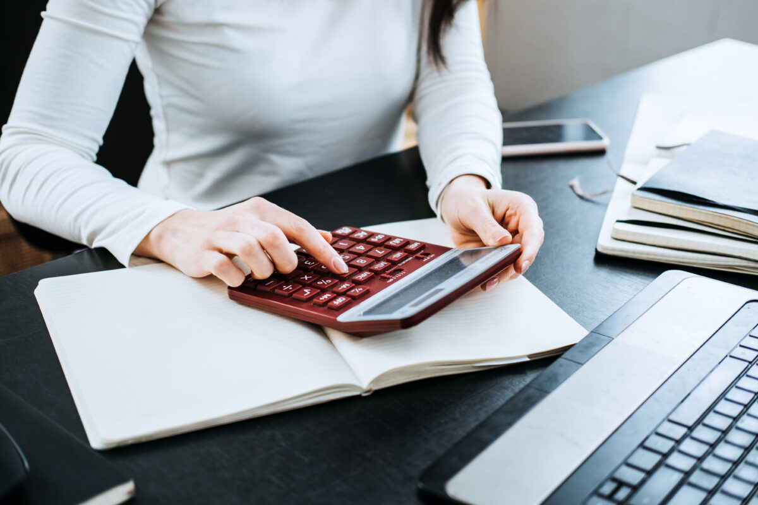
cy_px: 252
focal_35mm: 53
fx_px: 1116
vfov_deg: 25.5
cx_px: 379
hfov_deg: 37.5
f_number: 2
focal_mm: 35
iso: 160
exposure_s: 1/125
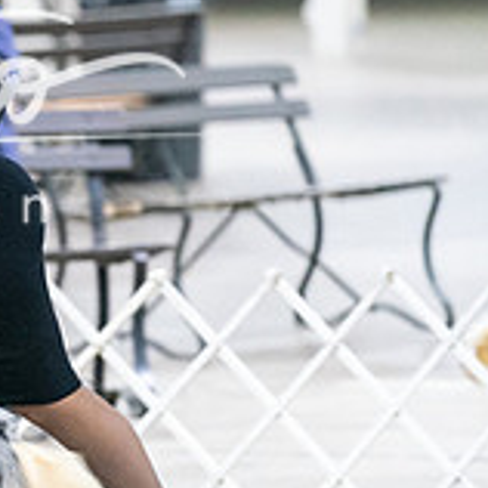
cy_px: 301
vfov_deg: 3.2
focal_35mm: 542
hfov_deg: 3.2
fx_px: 8645
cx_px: -337
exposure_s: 1/200
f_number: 2.8
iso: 6400
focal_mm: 174
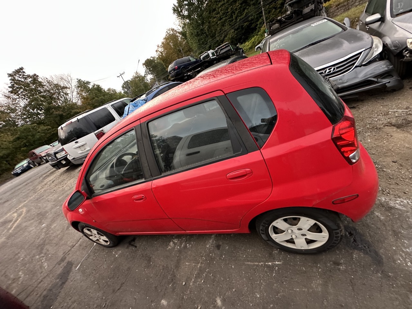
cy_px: 154
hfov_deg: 102.1
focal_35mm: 14
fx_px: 167
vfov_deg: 85.7
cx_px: 206
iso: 250
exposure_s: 1/99
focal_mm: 2.22
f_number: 2.2
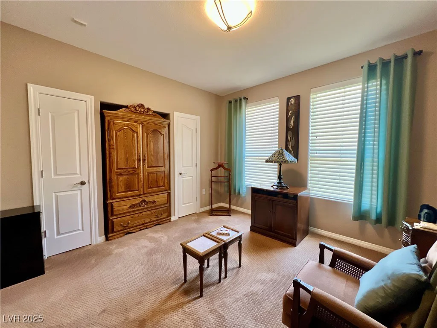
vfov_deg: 89.9
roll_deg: -0.7
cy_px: 164
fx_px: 164
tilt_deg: -3.7
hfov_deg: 106.2
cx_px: 218
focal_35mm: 13
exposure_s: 1/60
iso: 200
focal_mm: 1.57
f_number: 1.8
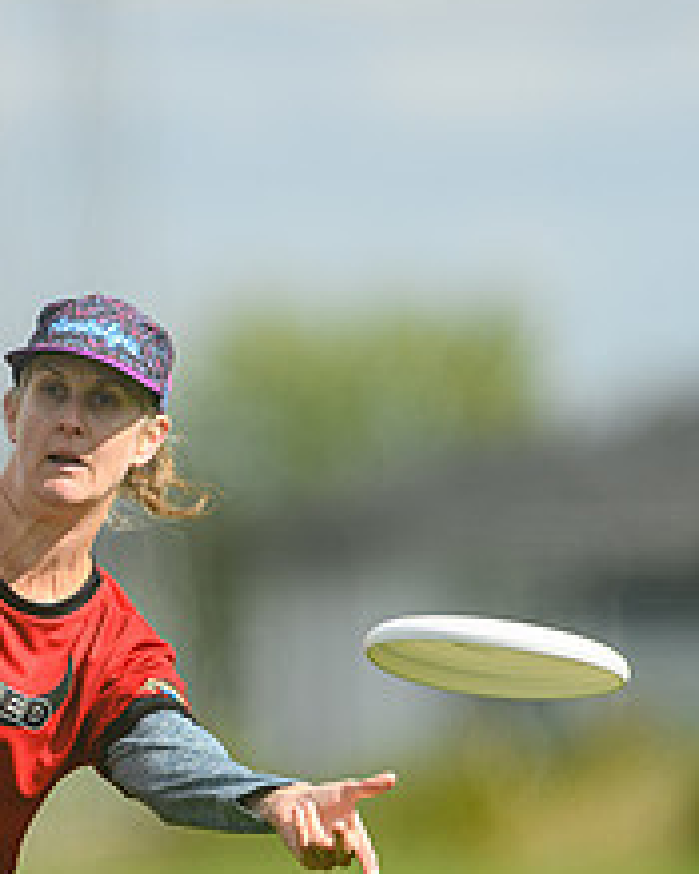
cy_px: 680
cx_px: -280
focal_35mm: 994
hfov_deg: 1.6
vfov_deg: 1.9
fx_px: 25722
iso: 100
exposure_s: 1/1600
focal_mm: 400
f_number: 3.2
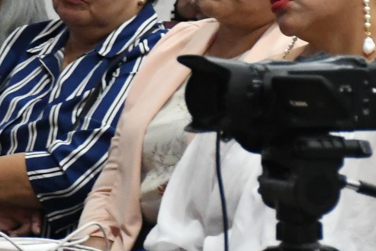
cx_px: 161
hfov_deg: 4.7
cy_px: 99
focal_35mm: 434
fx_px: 4533
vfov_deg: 3.2
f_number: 5.6
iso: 5000
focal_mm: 62
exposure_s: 1/100
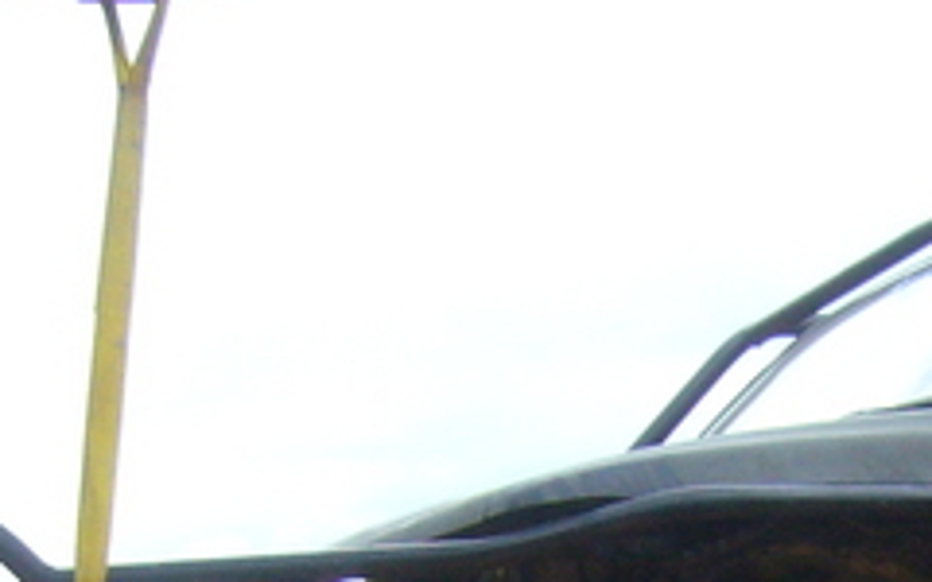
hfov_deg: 13.1
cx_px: 916
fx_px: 4013
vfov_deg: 8.1
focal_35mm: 158
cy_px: 923
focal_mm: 5.8
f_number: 2.8
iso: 100
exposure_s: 1/320
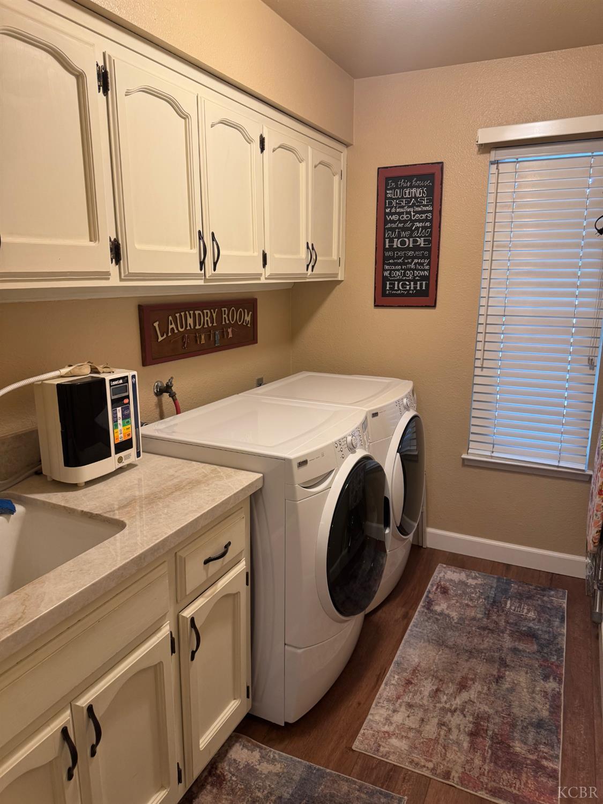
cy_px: 402
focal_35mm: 24
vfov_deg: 71.6
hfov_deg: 56.8
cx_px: 302
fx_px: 557
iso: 160
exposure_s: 1/60
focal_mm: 6.76
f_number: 1.78
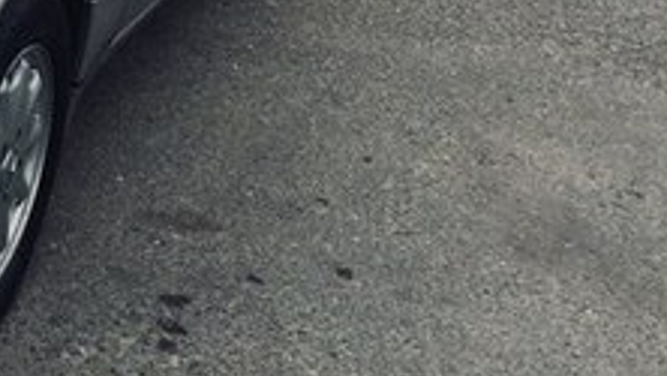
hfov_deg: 20.9
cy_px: -191
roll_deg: -6.2
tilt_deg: -17.7
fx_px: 1663
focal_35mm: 94
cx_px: -174
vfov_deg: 12.3
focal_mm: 4.15
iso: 32
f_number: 2.2
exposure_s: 1/1709
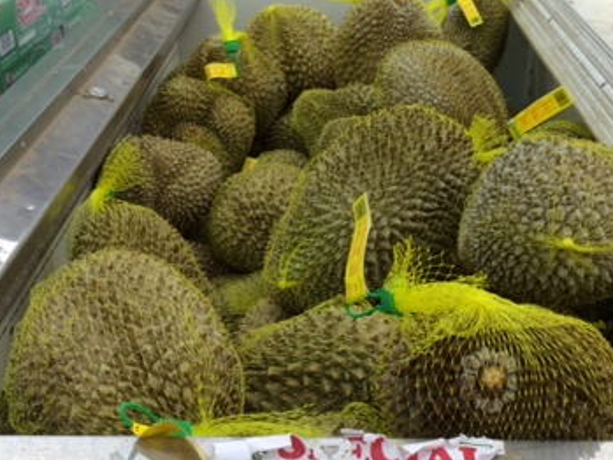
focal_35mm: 55
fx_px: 974
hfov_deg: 34.9
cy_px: 263
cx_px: 311
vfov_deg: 26.5
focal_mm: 4.12
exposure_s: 1/60
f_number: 2.2
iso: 50
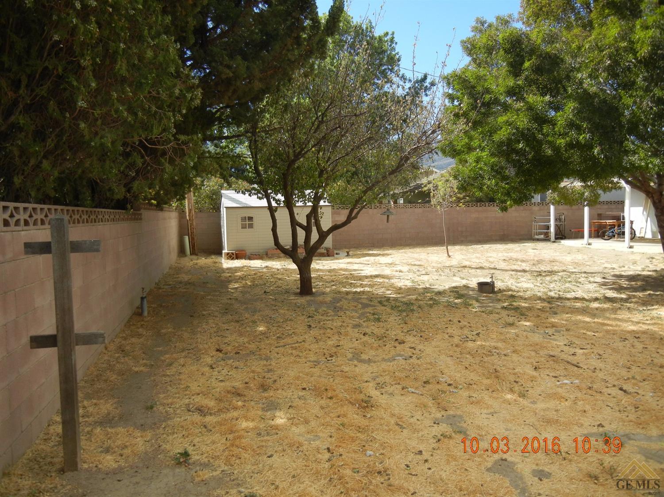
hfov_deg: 60.0
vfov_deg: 46.8
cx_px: 332
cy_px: 248
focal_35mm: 30
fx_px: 575
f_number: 3.5
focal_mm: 5.4
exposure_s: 1/674
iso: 160
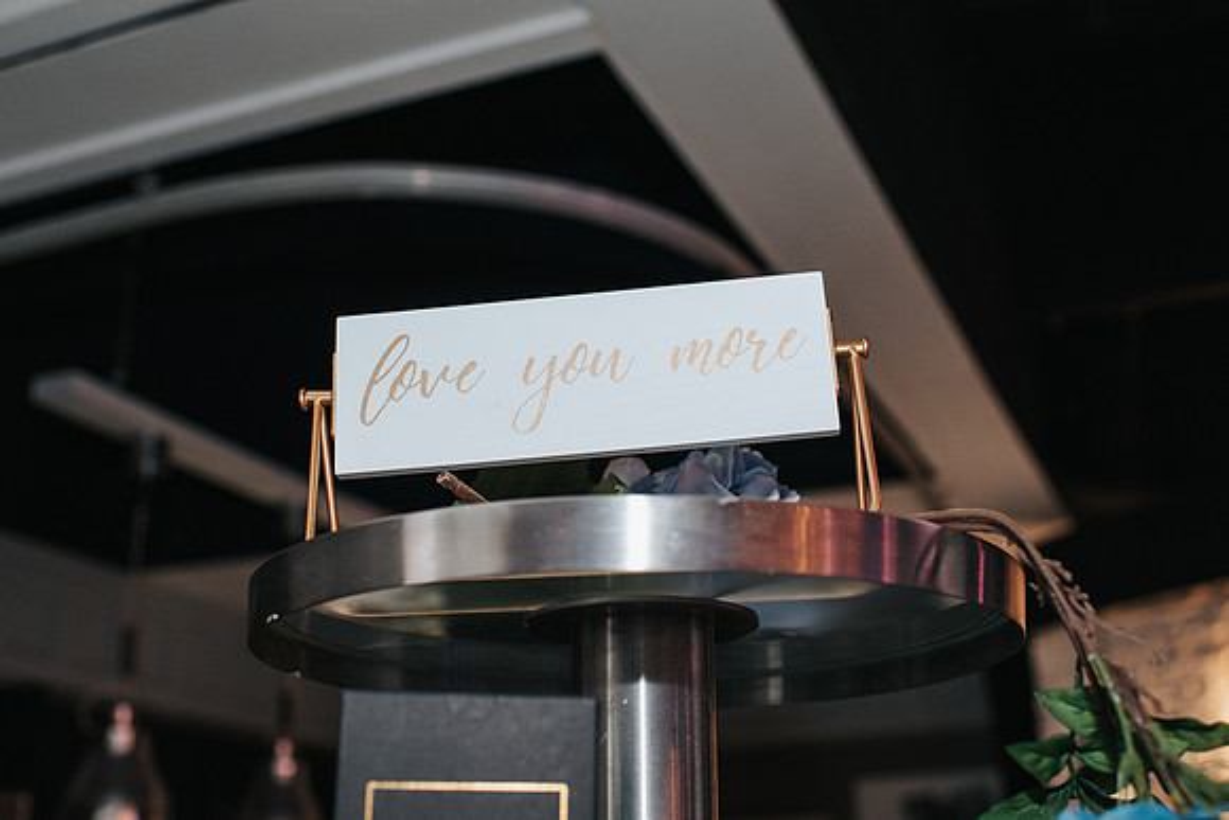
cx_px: 640
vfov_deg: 29.8
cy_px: 363
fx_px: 1541
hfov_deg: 43.5
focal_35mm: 45
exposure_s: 1/200
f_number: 2.8
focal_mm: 35
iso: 1000
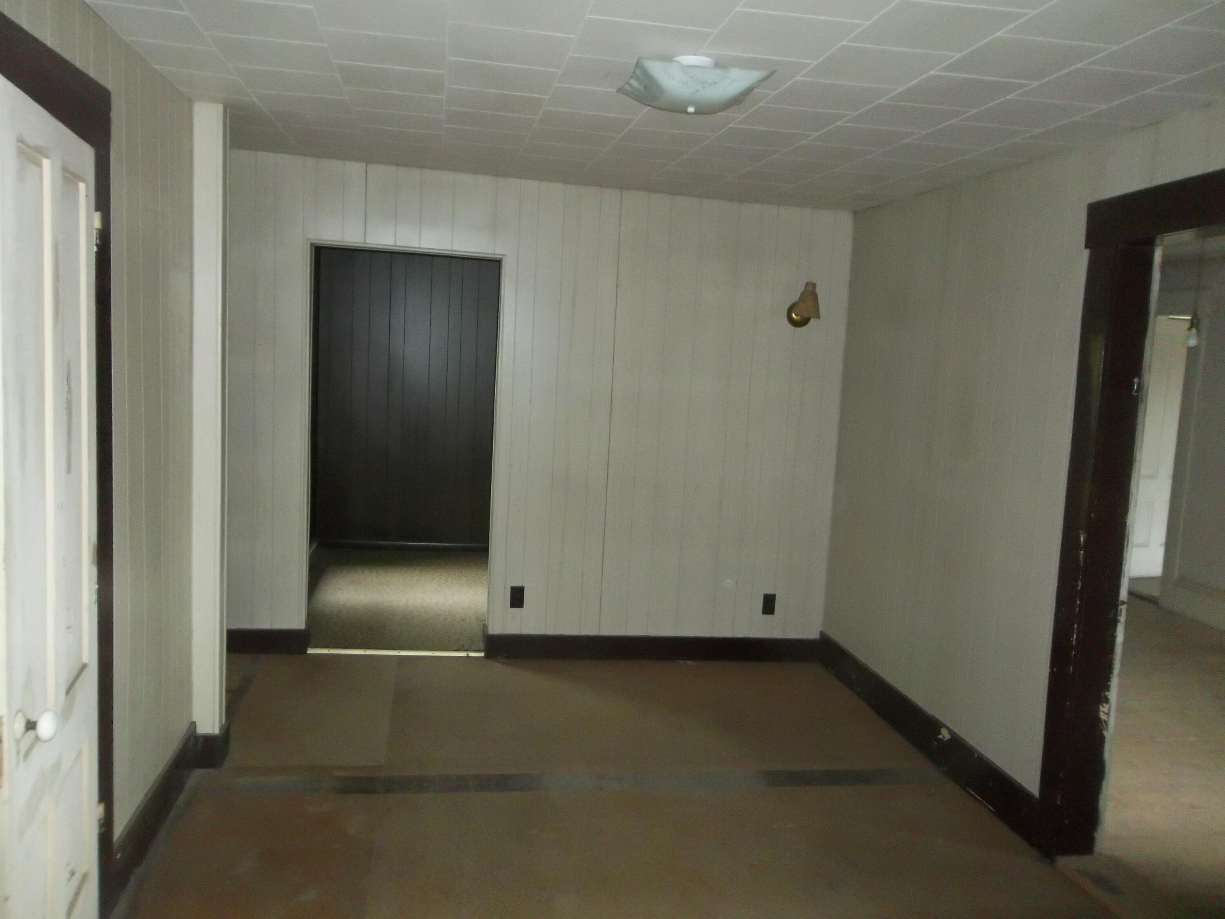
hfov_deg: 65.3
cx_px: 612
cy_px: 460
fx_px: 955
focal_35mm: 27
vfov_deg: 51.4
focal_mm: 4.9
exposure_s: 1/30
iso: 320
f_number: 3.5
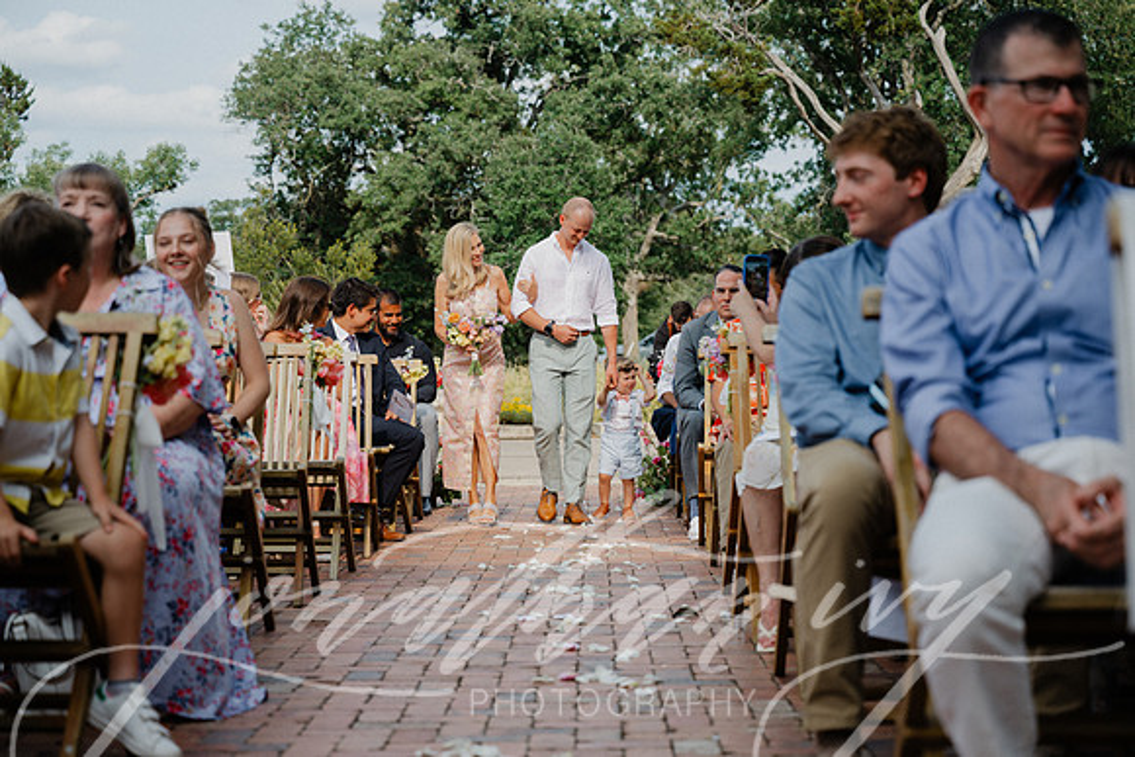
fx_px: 2207
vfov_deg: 19.5
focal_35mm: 70
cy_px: 378
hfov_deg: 28.8
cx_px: 568
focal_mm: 70
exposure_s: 1/500
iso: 64
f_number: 3.5
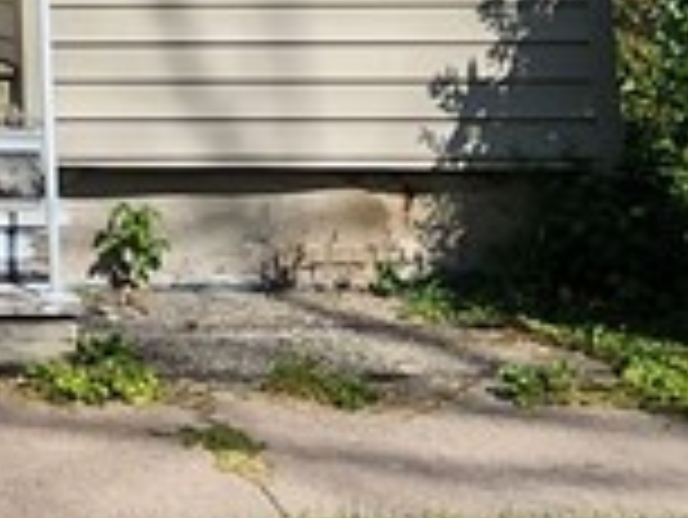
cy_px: -500
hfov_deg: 19.8
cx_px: -310
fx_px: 1730
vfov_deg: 14.3
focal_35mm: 87
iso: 50
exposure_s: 1/2371
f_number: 2.2
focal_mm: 2.2
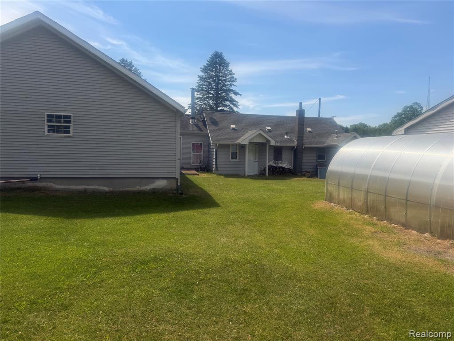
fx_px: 315
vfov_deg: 56.8
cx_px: 227
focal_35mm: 24
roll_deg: -0.6
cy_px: 170
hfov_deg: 71.6
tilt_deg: -3.6
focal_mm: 6.76
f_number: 1.78
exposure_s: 1/4975
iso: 80
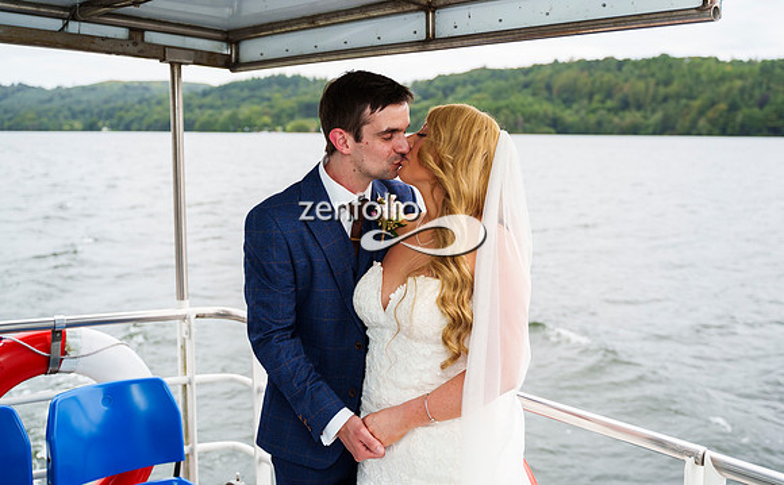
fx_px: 810
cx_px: 417
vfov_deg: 33.3
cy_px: 207
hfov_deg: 51.6
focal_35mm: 38
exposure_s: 1/250
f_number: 2.8
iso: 250
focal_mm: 35
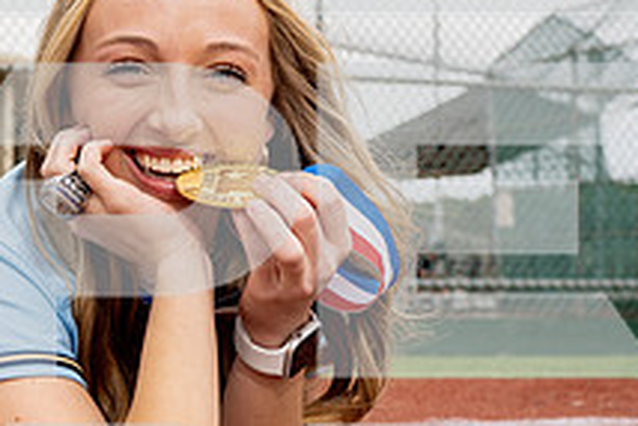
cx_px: -98
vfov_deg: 14.4
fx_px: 1685
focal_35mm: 95
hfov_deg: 20.3
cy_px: 222
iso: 100
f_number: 5
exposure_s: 1/250
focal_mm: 35
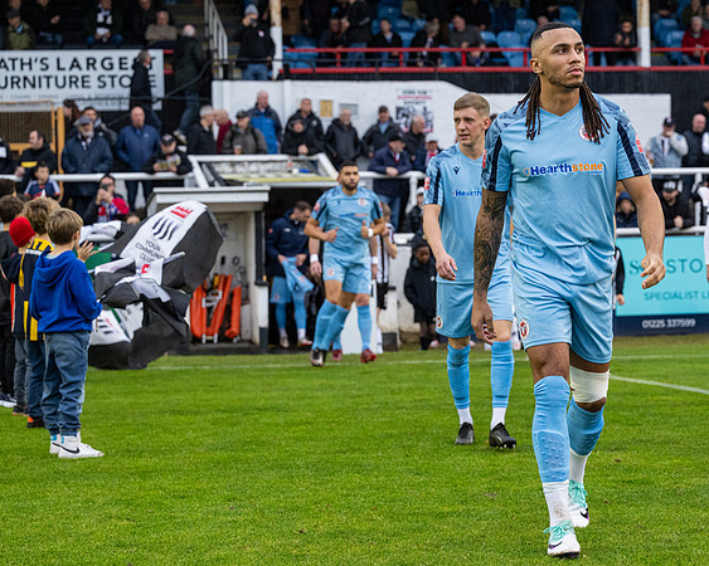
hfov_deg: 19.1
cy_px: 309
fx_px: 2089
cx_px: 532
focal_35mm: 100
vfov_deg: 15.4
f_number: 4
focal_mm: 70
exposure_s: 1/400
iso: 2000
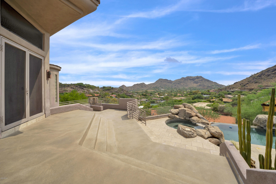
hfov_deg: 112.6
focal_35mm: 12
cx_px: 138
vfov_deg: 90.0
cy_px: 92
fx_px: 92
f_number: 8
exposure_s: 1/400
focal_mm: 12
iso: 100
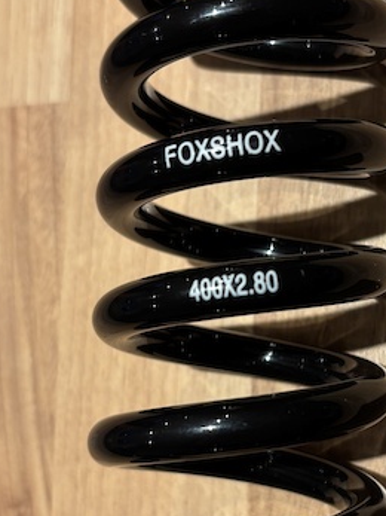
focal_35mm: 60
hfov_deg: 24.2
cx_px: 282
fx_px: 893
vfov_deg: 32.1
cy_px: 320
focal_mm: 5.96
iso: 80
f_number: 1.6
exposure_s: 1/50
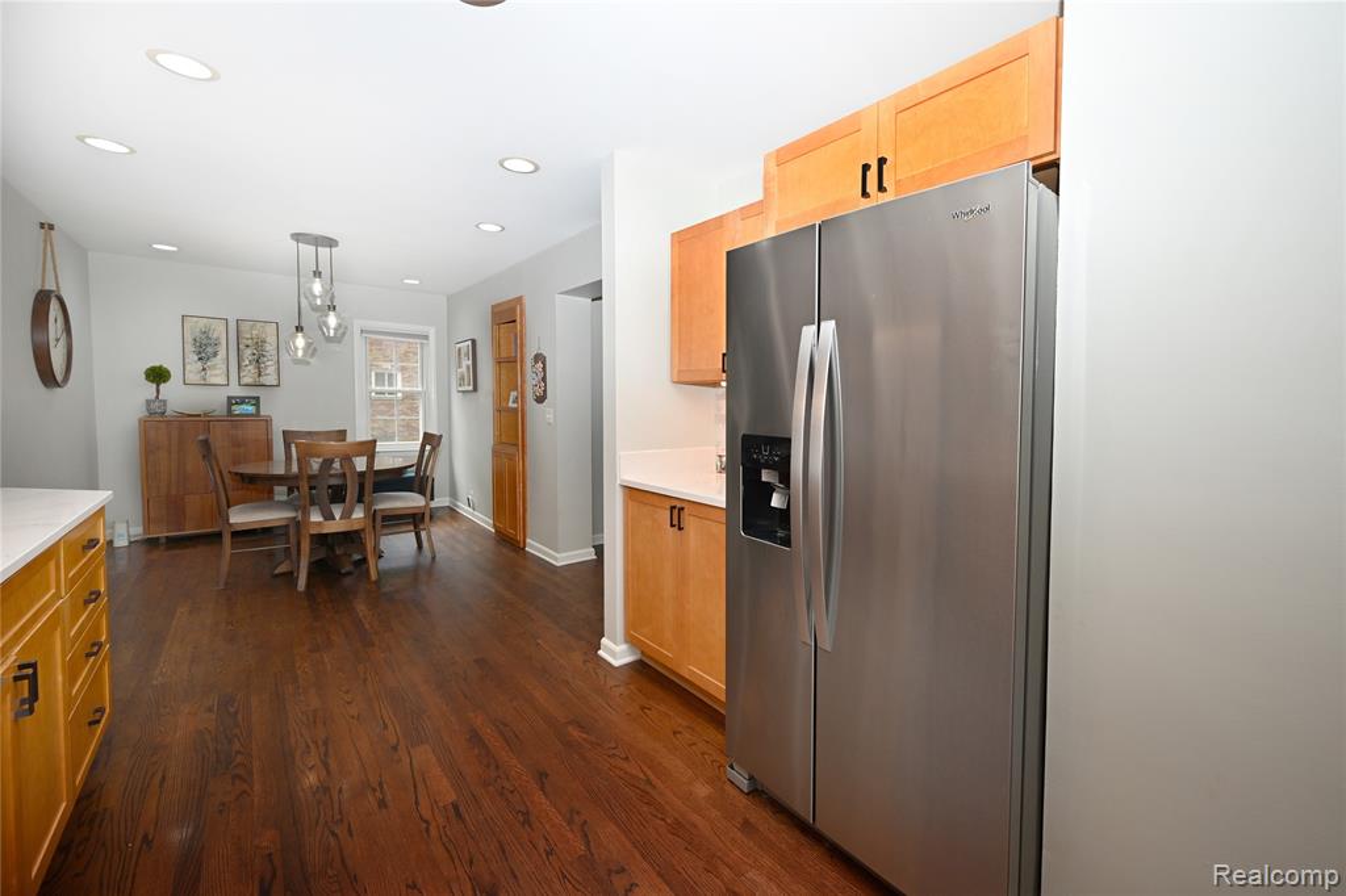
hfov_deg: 104.3
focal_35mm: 14
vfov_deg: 81.2
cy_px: 448
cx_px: 673
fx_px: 523
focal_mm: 14
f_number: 7.1
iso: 160
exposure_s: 1/60
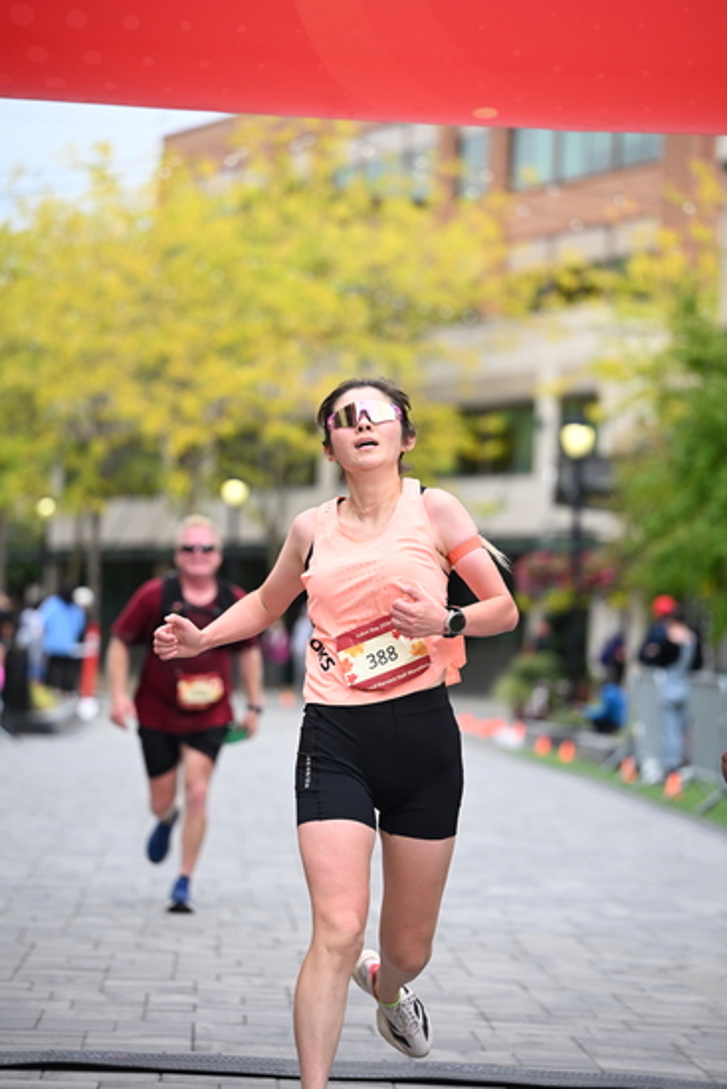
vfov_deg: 17.1
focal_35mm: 120
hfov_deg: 11.4
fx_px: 3632
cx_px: 364
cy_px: 544
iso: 640
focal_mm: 120
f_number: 2.8
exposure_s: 1/2000
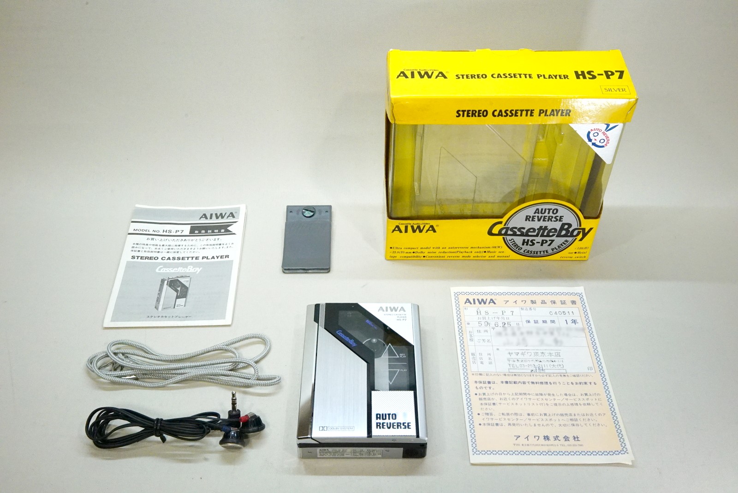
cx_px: 369
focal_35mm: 35
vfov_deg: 37.9
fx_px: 718
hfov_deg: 54.4
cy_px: 246
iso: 6400
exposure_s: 1/80
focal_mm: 35
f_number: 22
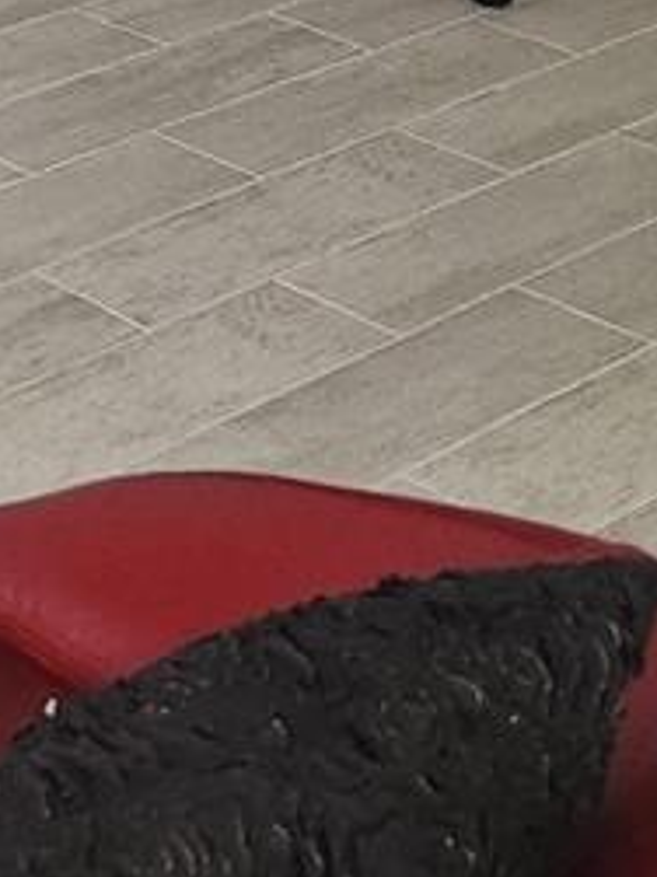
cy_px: -489
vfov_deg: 16.2
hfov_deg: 11.9
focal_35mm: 110
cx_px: -674
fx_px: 2786
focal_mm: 5.4
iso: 800
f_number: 1.8
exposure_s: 1/120
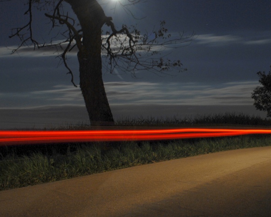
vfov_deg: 25.8
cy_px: 94
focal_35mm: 59
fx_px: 473
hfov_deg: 31.3
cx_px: 209
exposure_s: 20
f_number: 8
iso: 160
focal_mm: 24
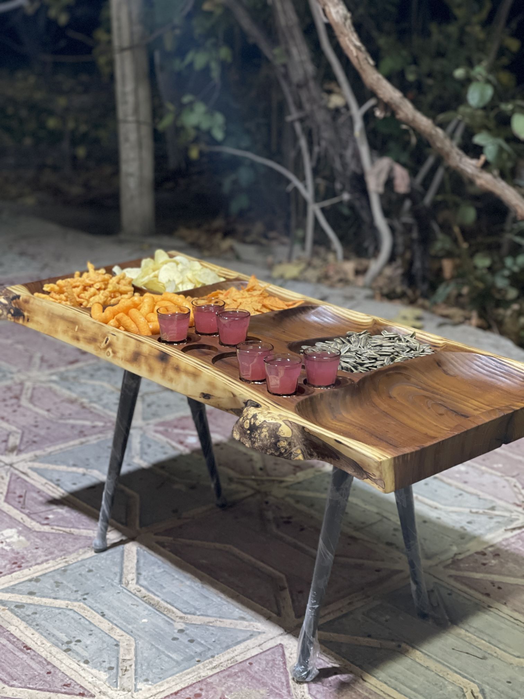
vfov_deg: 30.3
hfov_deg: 22.9
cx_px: 262
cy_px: 350
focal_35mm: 64
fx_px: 1292
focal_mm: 7.5
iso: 320
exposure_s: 1/20
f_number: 2.2
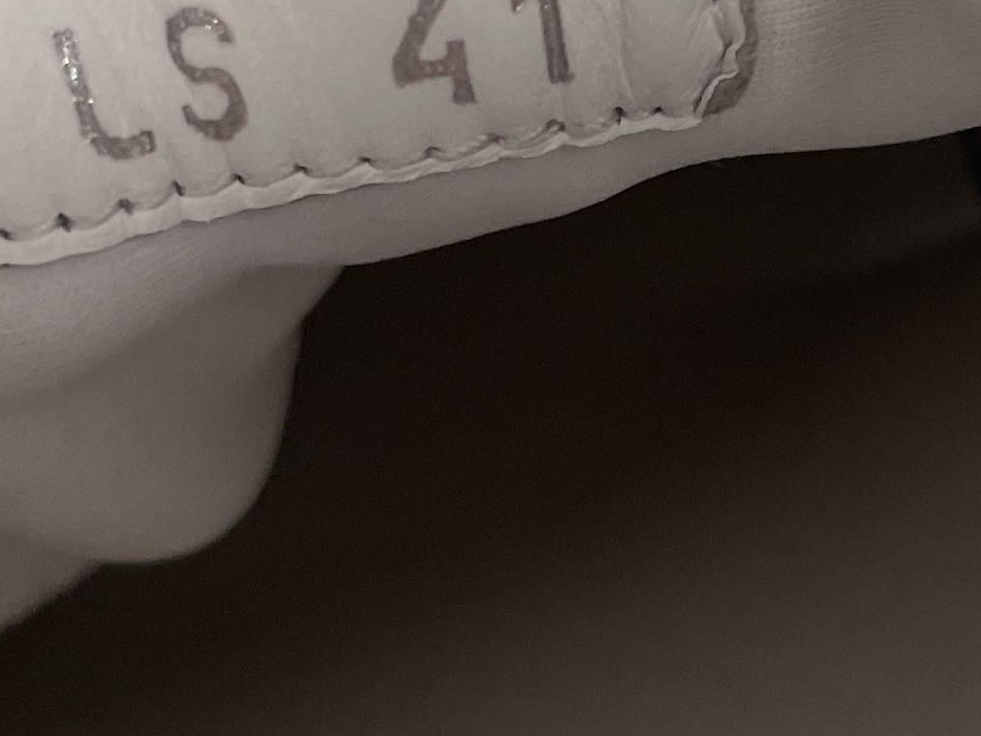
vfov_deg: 13.2
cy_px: 488
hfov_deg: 17.5
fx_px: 3174
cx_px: 616
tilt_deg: -59.5
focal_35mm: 112
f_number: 1.6
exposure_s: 1/106
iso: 125
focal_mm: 4.2
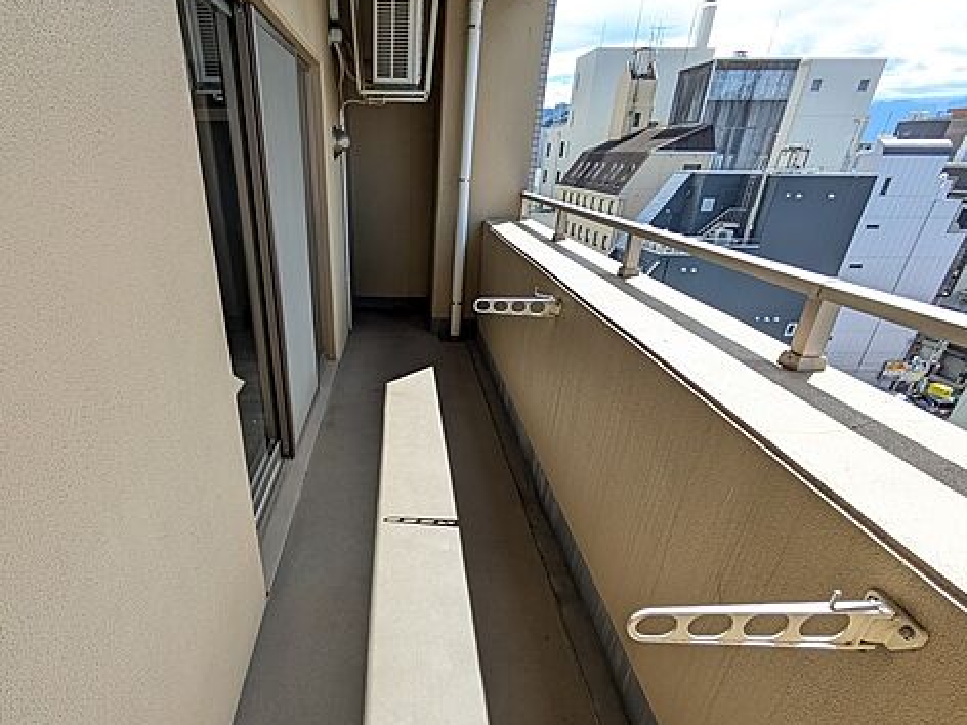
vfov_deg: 68.0
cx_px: 393
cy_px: 436
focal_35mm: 19
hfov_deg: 83.8
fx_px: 531
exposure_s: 1/758
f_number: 2.2
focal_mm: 1.83
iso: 49
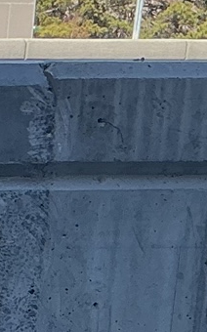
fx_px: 1637
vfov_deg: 11.3
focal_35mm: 181
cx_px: -511
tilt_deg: -15.4
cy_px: 443
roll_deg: -0.3
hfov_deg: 6.3
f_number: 1.8
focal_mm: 3
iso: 25
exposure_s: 1/529
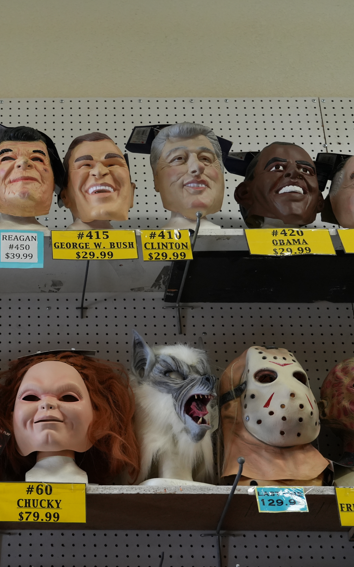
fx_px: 1096
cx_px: -7
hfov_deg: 17.9
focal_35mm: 71
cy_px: 284
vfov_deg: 29.0
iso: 2000
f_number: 4
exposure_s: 1/125
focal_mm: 46
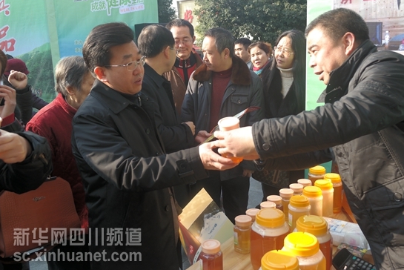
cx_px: 221
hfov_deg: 57.1
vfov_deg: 40.0
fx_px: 371
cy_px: 125
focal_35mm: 33
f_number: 4.5
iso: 100
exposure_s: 1/160
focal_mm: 20
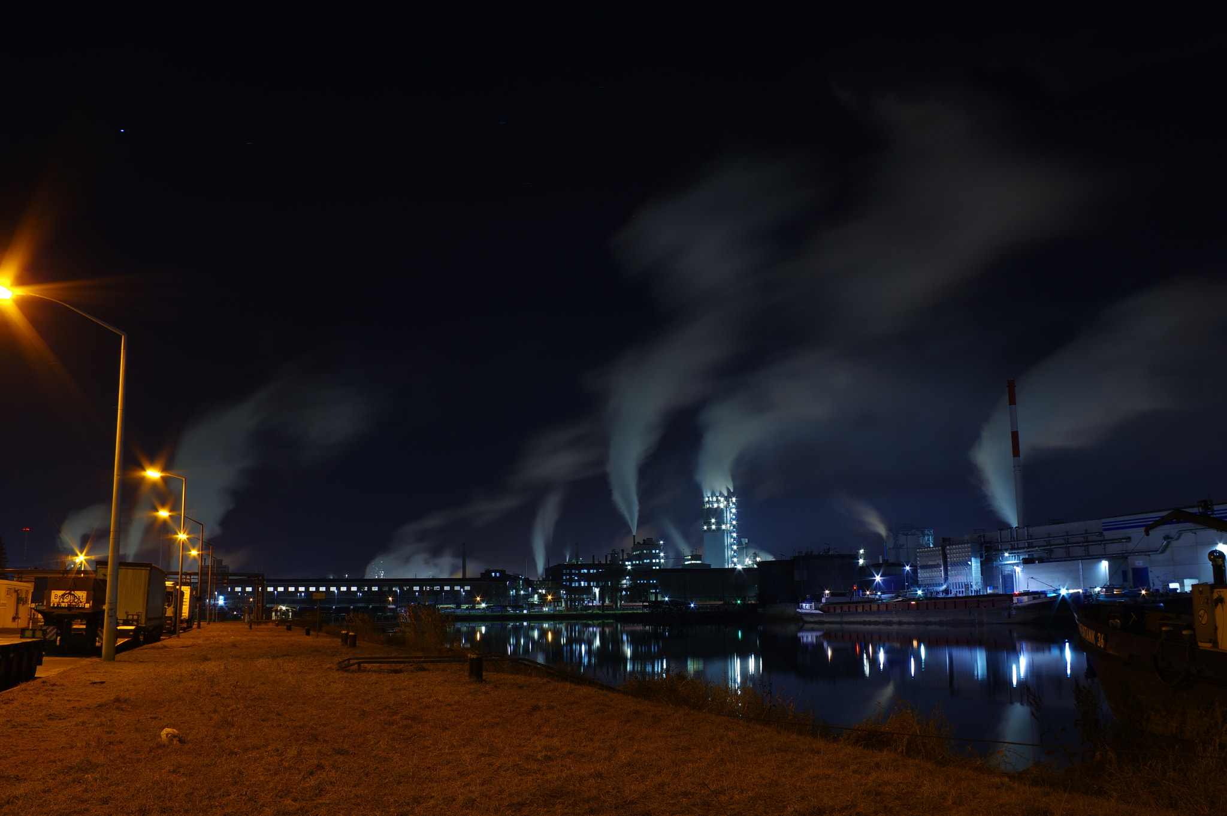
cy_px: 408
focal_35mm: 34
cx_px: 614
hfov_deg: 55.8
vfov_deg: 38.8
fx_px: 1158
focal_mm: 23.13
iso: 100
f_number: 10
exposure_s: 20
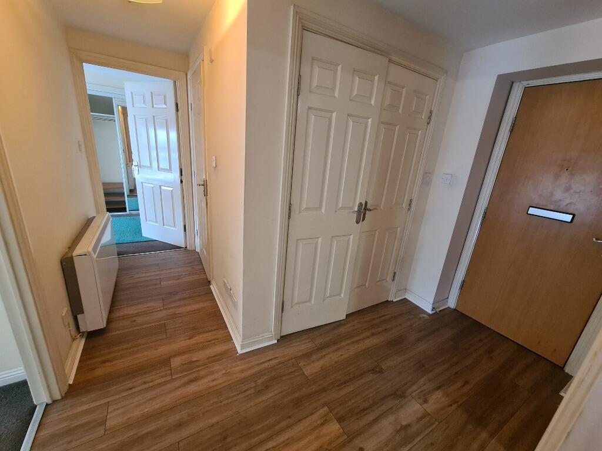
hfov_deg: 106.2
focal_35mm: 13
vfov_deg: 89.9
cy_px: 226
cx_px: 301
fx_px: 226
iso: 500
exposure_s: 1/33
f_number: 2.2
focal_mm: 2.2
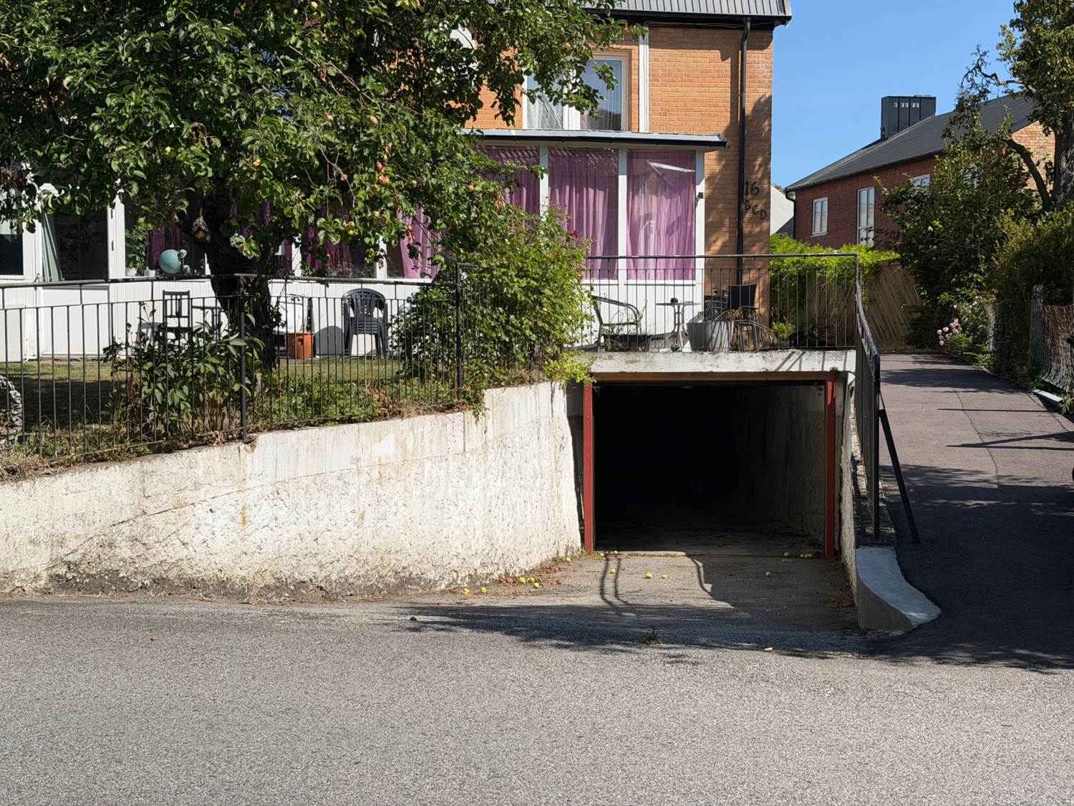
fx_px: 1489
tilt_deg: -2.3
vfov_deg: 30.3
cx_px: 537
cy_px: 403
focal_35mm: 48
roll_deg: -0.5
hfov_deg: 39.7
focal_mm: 6.76
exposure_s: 1/6024
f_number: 1.78
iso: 64
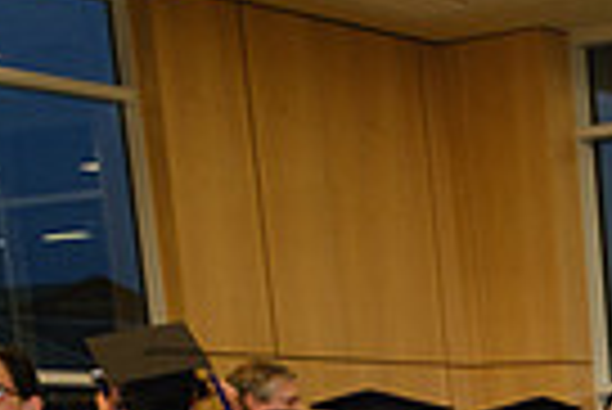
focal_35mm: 102
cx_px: 1269
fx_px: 1736
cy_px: 849
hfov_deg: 15.4
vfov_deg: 11.9
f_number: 5.6
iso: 1600
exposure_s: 1/60
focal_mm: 16
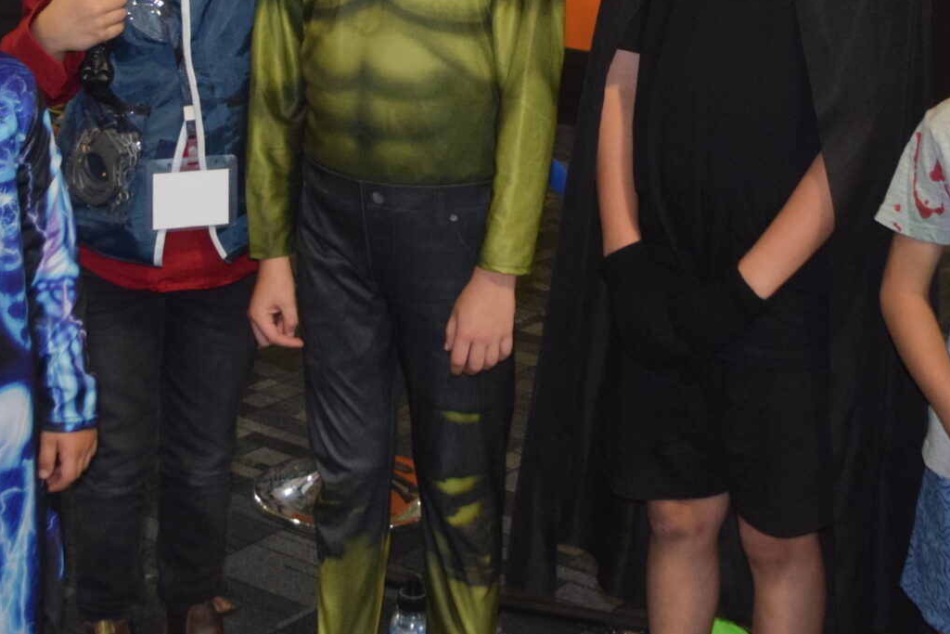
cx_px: 551
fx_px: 1979
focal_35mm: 75
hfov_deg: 27.0
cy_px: 44
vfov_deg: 17.9
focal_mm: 20
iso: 1600
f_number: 3.8
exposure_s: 1/60
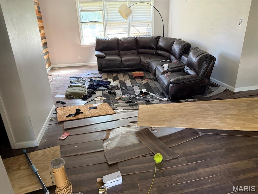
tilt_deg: -20.5
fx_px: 179
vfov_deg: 56.8
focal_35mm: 24
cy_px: 97
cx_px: 129
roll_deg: +3.2
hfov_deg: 71.6
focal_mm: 6.76
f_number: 1.78
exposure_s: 1/60
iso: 320
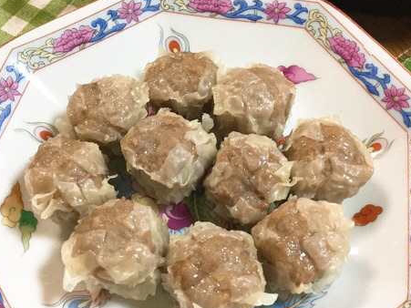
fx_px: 522
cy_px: 169
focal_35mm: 44
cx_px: 198
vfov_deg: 32.8
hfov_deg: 42.9
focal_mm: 3.3
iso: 125
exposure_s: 1/30
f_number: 2.4
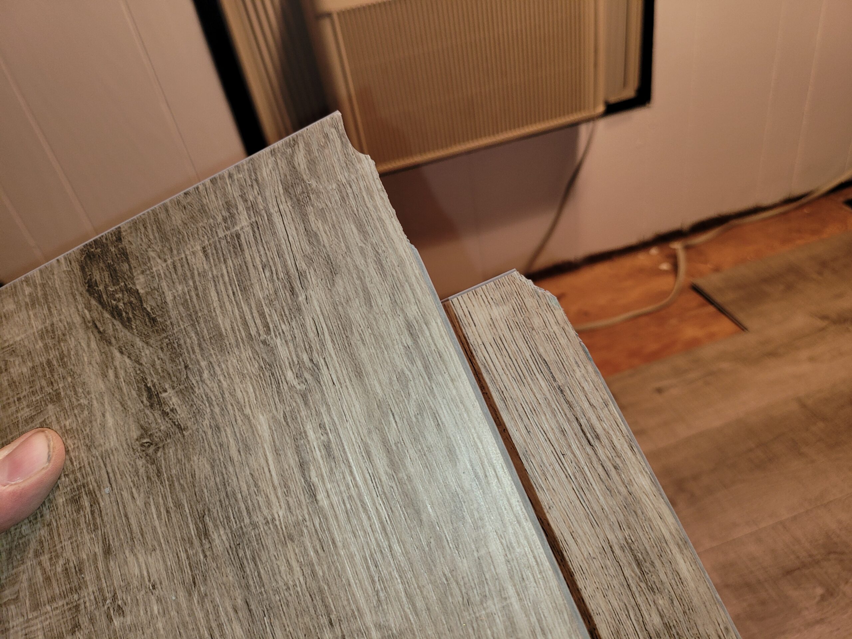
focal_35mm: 26
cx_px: 426
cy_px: 320
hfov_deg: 67.3
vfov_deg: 53.1
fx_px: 640
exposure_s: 1/60
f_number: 1.8
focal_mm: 5
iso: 125
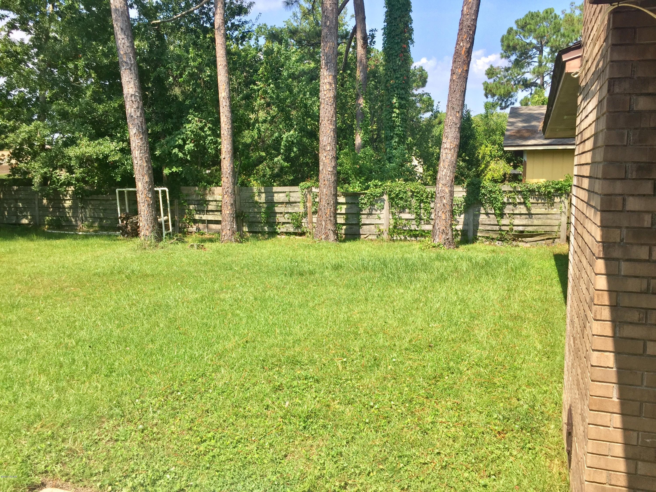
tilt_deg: -6.5
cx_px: 328
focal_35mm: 29
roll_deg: -0.7
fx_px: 550
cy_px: 246
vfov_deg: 48.2
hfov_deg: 61.7
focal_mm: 4.15
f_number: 2.2
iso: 32
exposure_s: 1/898
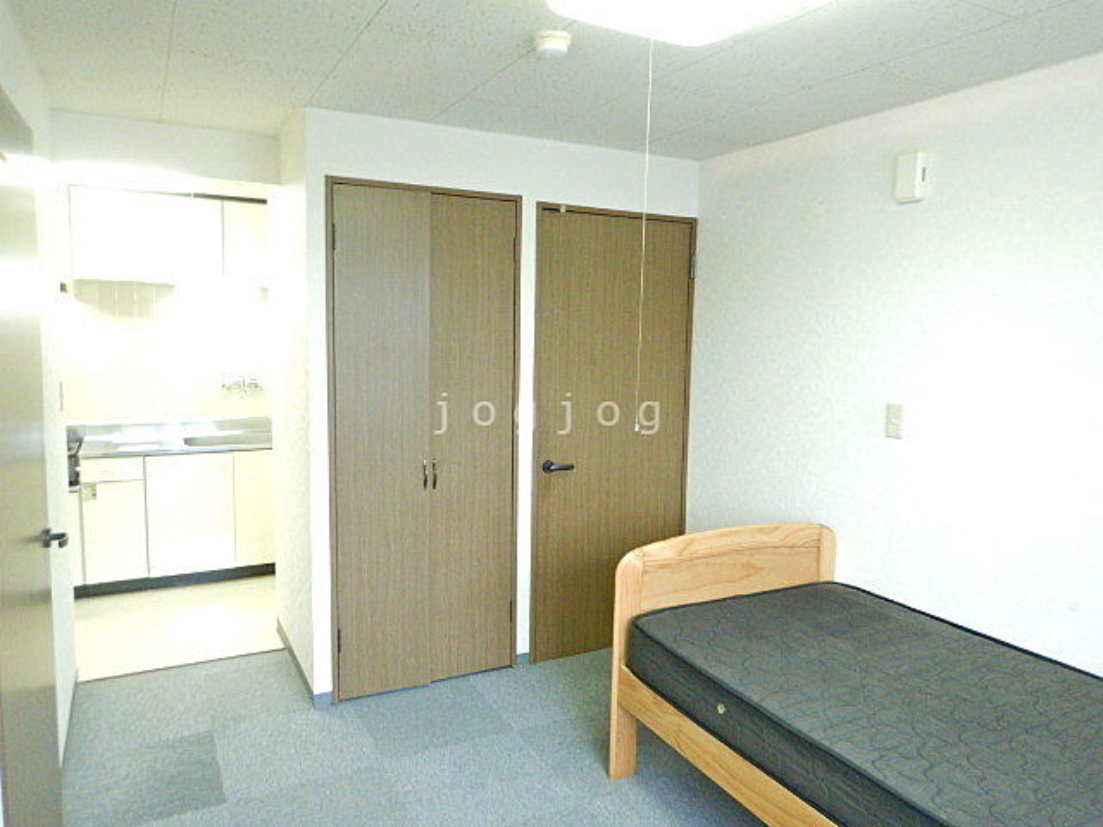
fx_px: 765
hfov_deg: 71.6
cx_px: 552
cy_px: 414
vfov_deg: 56.8
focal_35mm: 24
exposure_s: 1/6
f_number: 2.8
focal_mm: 4.3
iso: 200
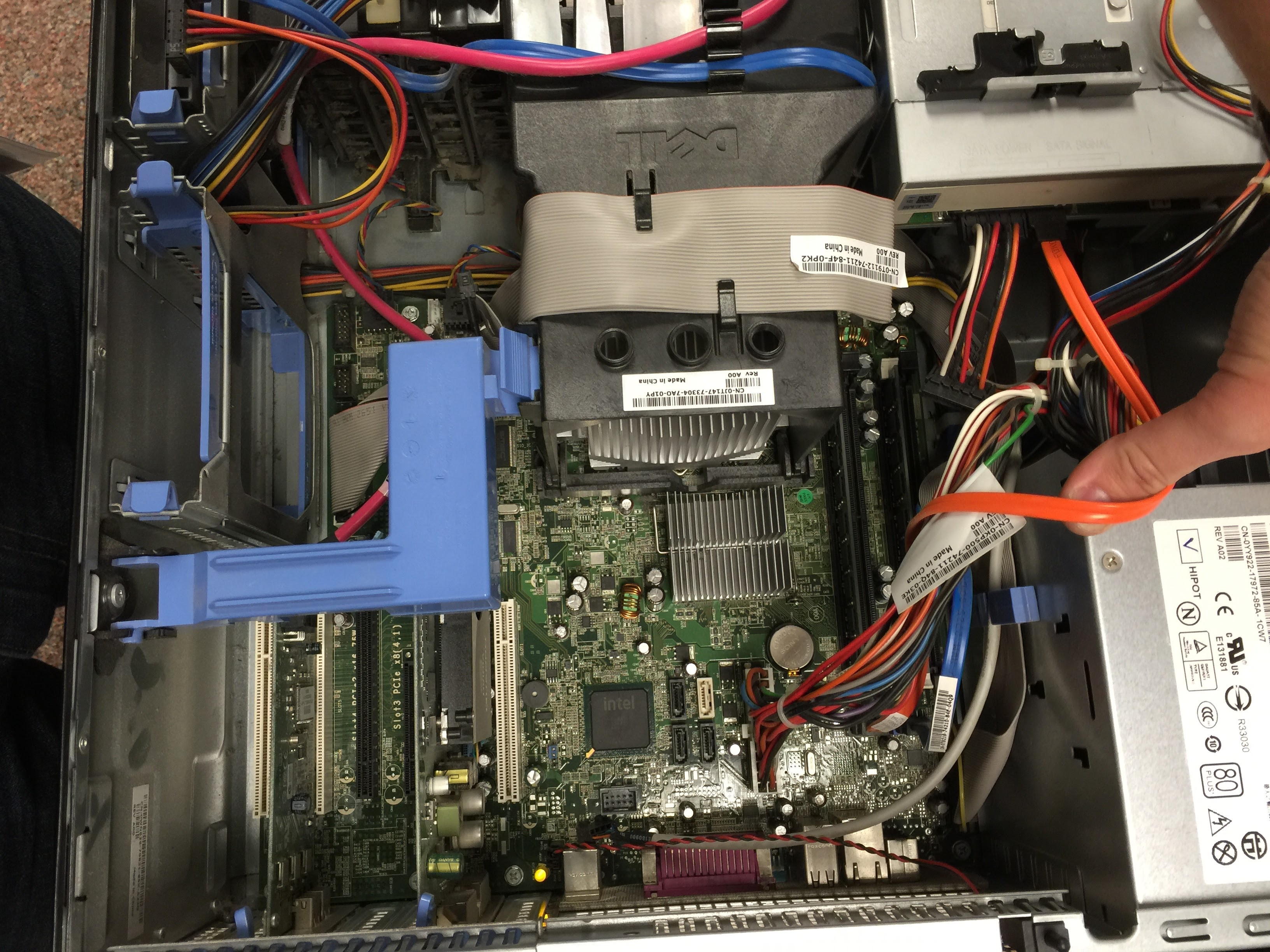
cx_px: 635
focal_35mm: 29
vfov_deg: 48.2
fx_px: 1064
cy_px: 476
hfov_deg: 61.7
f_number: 2.2
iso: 40
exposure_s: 1/15
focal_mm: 4.15
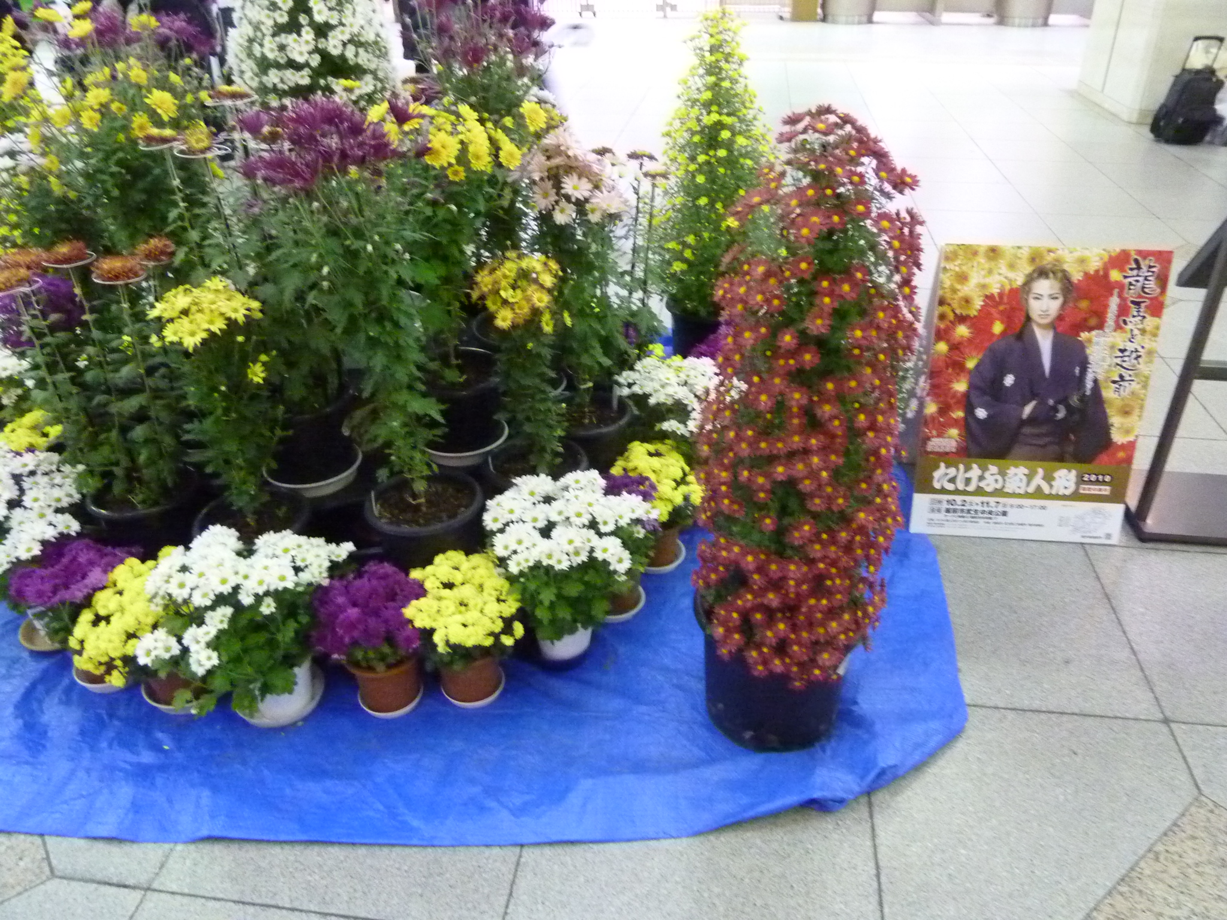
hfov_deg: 69.4
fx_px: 886
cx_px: 614
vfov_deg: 54.9
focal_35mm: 25
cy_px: 460
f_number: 3.3
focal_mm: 4.1
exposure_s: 1/20
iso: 800
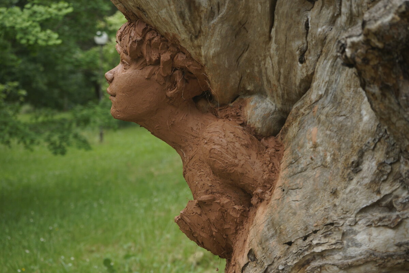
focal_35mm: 70
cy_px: 136
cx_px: 204
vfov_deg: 19.5
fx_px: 795
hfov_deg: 28.8
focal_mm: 70
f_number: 5.6
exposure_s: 1/125
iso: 640
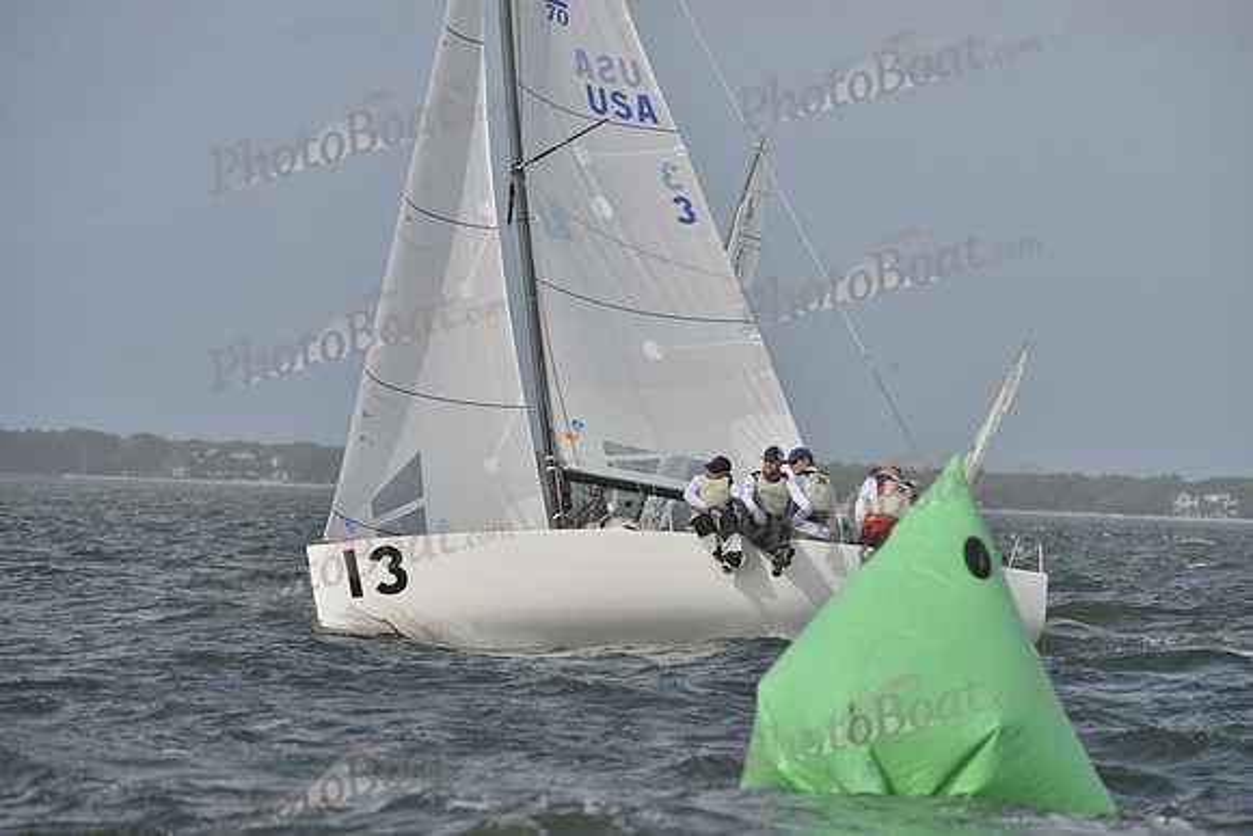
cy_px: 418
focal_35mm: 310
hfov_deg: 6.6
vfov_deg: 4.4
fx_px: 10792
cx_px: 626
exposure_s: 1/1600
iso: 400
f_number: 9
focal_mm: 310
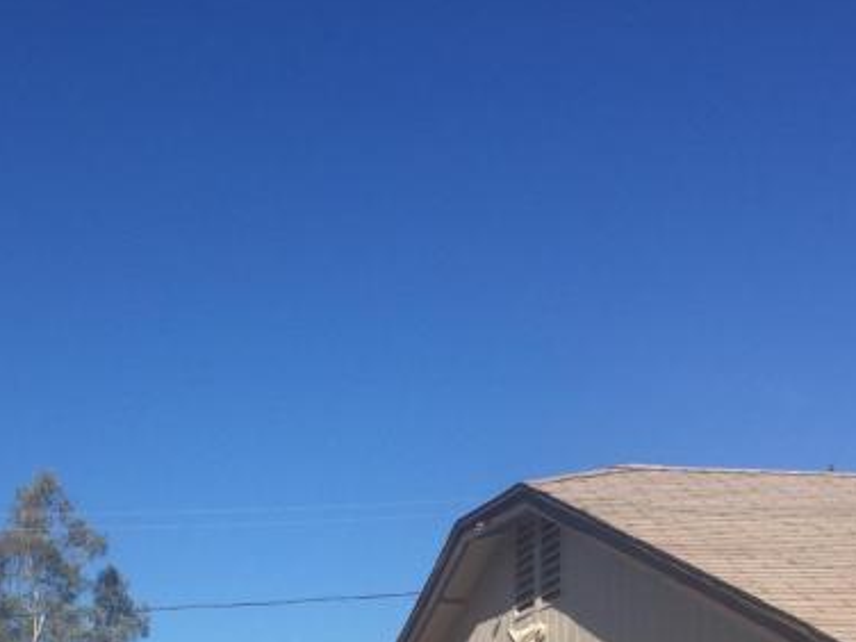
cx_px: 250
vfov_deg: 17.7
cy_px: 792
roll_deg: -0.8
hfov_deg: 24.5
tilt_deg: +1.8
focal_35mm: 79
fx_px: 1954
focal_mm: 4.15
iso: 32
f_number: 2.2
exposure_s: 1/3597
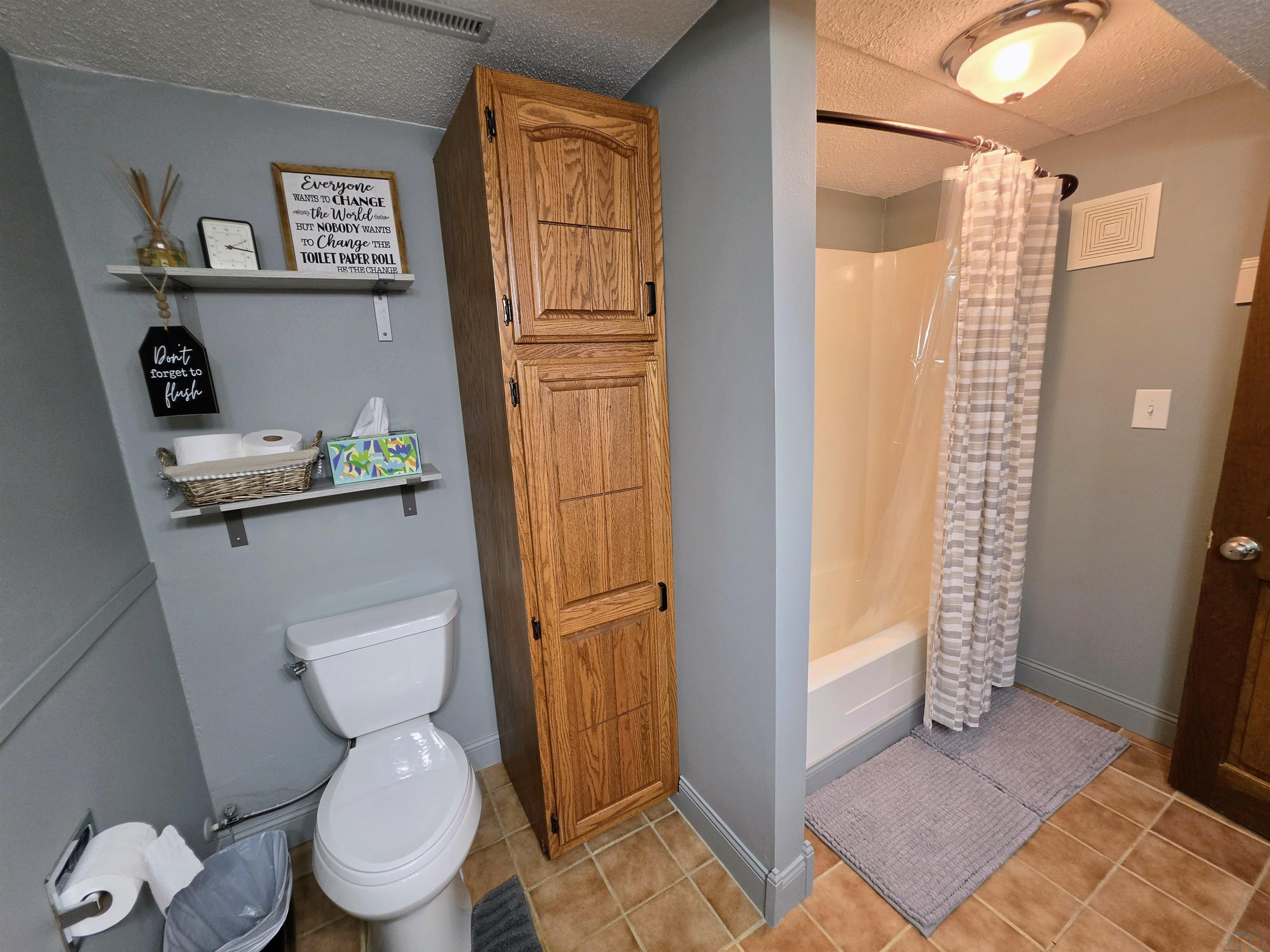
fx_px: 477
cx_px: 635
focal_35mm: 13
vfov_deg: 89.9
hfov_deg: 106.2
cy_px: 476
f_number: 1.9
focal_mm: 2.2
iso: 250
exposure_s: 1/120
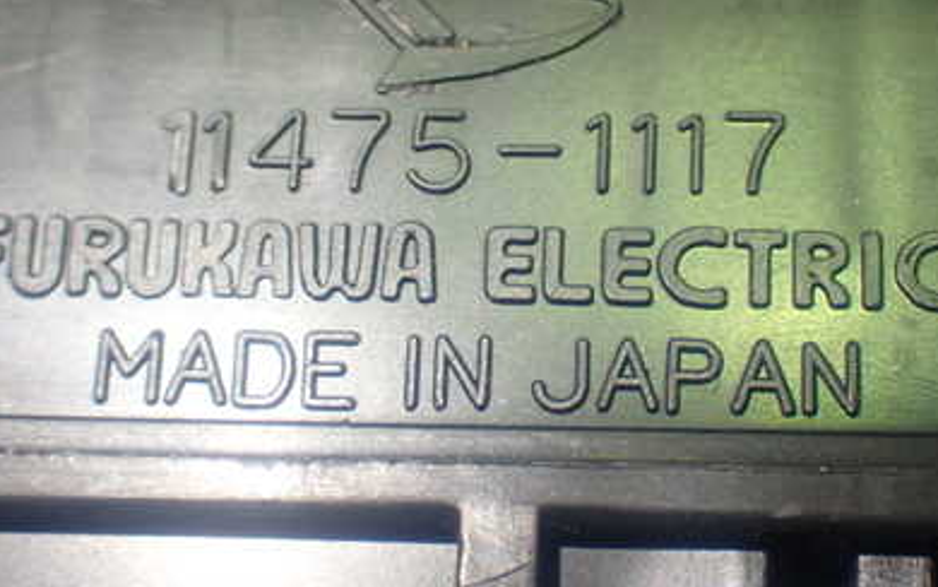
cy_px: 209
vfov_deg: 14.8
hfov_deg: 23.5
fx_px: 2250
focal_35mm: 88
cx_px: 503
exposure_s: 1/50
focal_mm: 9.65
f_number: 3.3
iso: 320
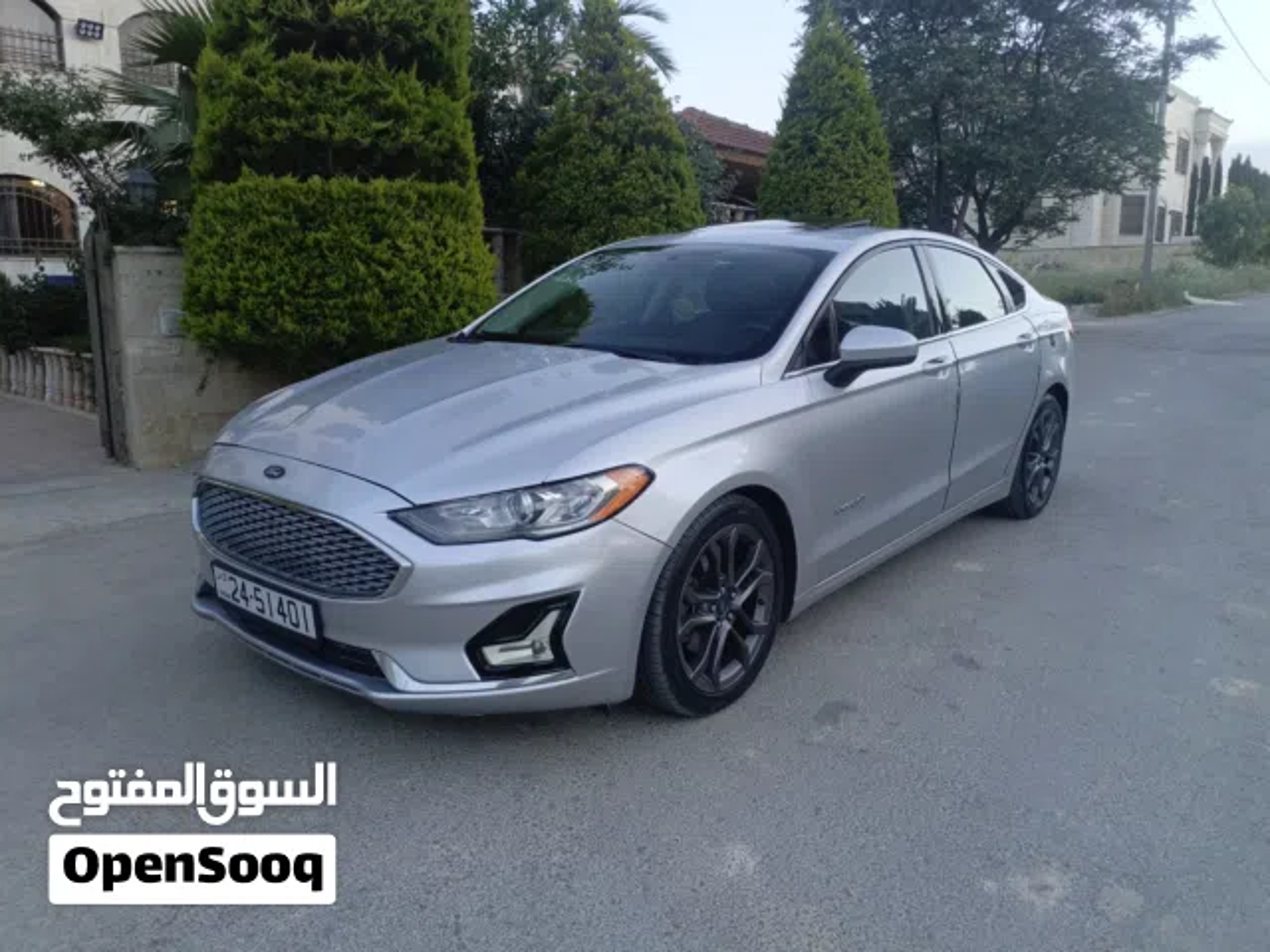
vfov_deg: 54.9
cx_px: 635
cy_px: 476
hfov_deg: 69.4
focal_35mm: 25
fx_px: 917
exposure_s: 1/50
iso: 399
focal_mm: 4.76
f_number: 1.69
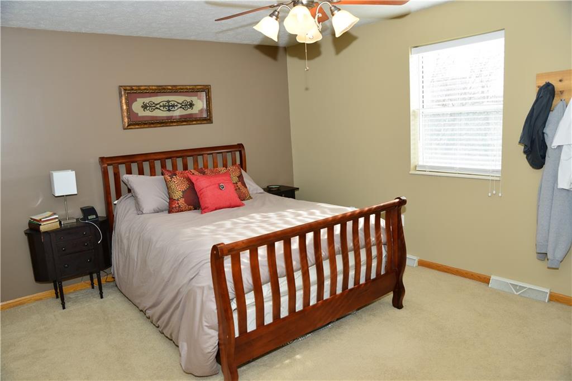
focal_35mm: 26
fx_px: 413
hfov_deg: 69.4
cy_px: 190
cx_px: 286
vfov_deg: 49.6
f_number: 5
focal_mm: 26
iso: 200
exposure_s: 1/60
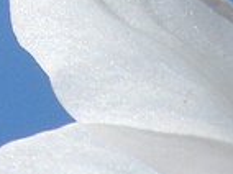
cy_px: 540
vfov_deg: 5.2
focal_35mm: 267
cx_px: 473
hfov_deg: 7.2
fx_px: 1794
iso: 100
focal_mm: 6.42
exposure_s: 1/320
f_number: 8.5
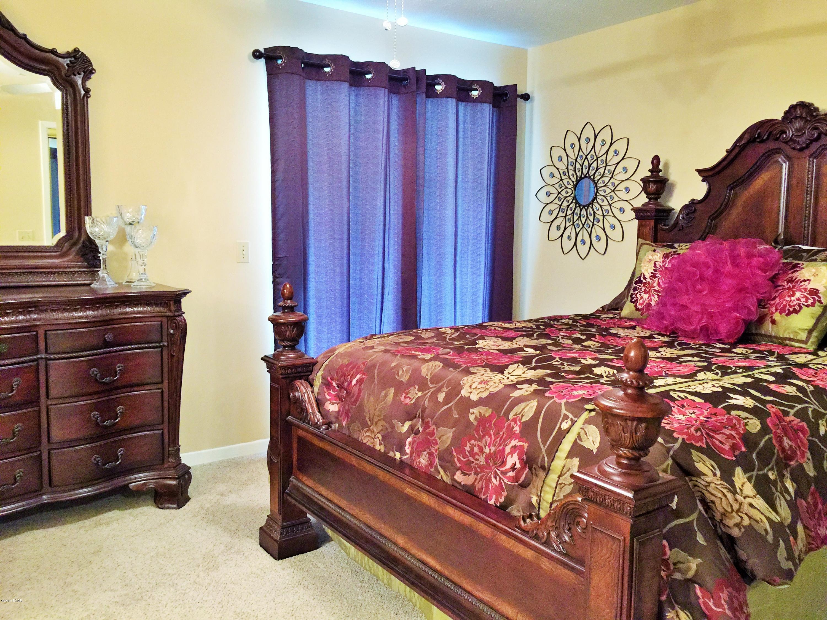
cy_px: 310
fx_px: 693
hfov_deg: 61.7
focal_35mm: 29
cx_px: 414
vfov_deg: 48.2
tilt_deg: -8.0
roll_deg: -1.3
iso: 100
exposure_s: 1/4
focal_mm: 4.15
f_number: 2.2
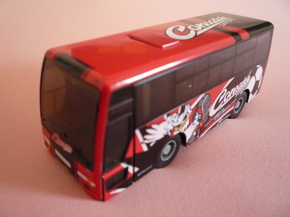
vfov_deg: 46.8
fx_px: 251
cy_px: 108
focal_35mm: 30
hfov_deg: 60.0
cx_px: 145
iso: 400
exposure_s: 1/13
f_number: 3.3
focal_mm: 5.2
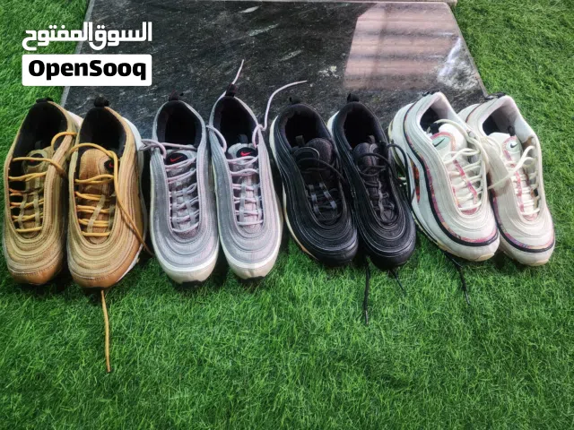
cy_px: 215
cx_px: 287
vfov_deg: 58.9
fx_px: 381
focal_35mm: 23
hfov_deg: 73.9
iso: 800
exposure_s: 1/50
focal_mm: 6.4
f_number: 1.8
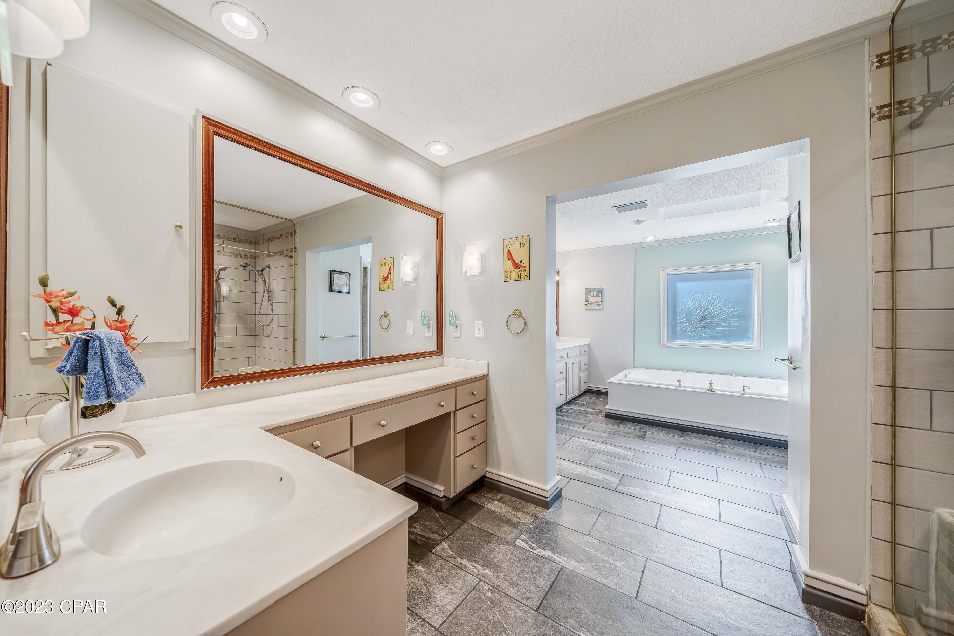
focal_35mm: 12
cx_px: 477
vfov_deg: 90.0
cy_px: 318
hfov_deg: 112.6
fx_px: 318
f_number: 5.6
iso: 100
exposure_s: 1/30
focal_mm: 12
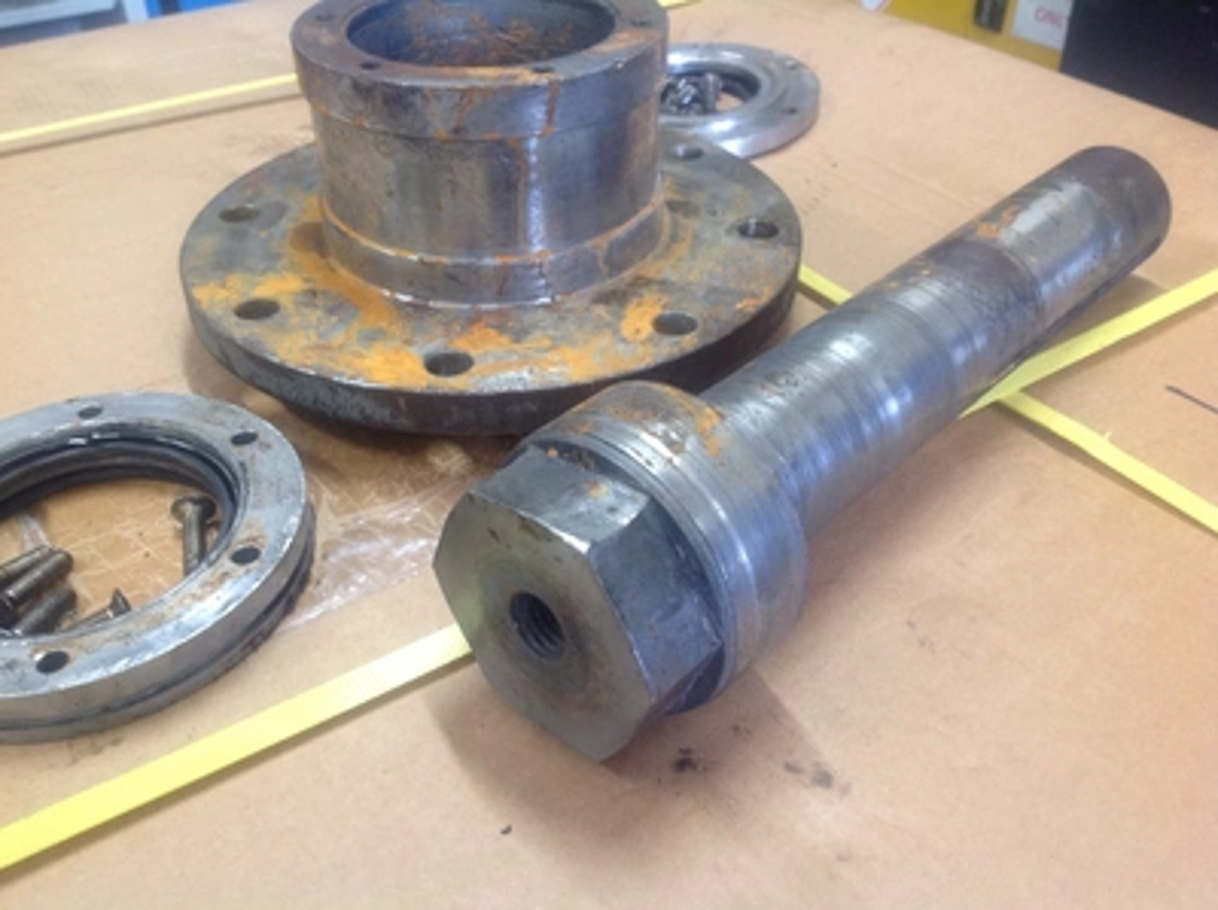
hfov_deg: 52.7
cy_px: 455
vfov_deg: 40.6
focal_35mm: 35
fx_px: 1230
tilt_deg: -35.8
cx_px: 609
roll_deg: +1.5
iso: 100
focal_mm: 4.28
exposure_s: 1/17
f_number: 2.4
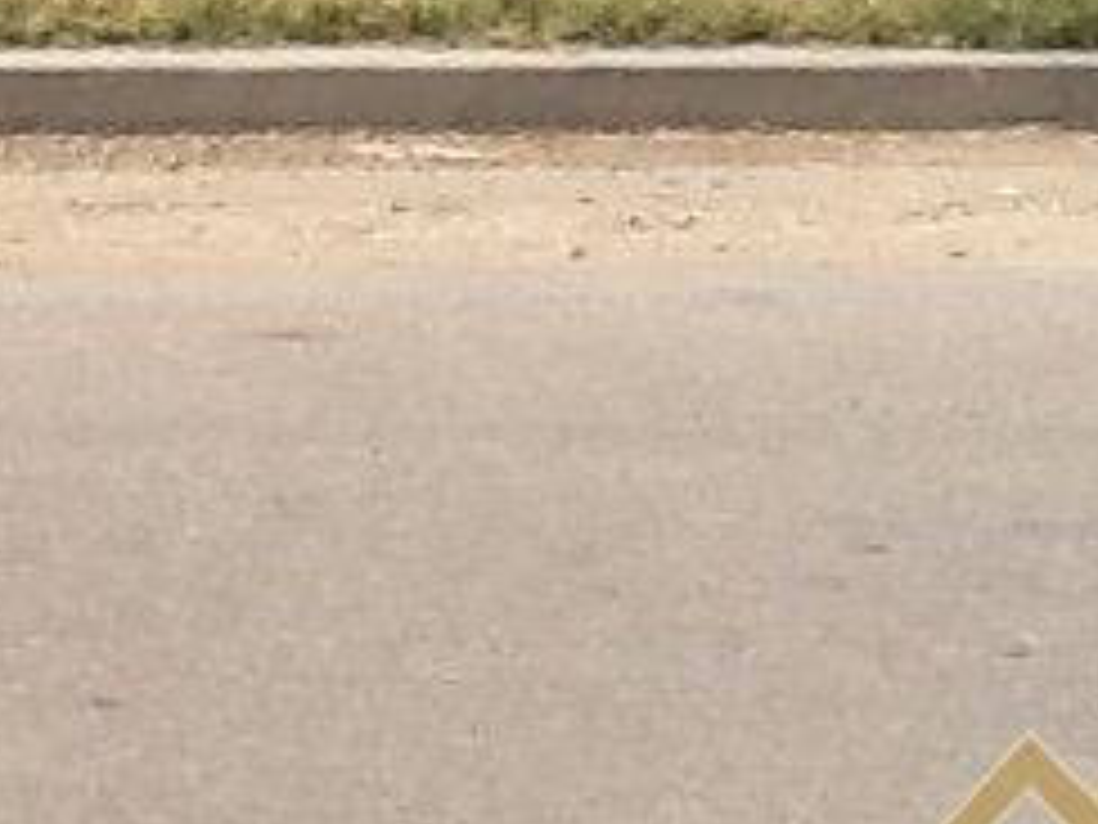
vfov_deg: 8.4
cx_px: -828
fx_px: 5487
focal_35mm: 173
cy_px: -500
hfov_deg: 10.8
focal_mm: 2.03
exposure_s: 1/1070
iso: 40
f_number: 2.4
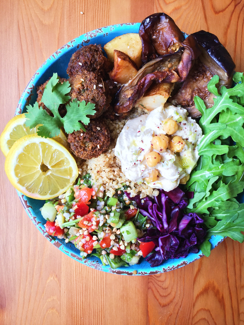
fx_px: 273
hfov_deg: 48.2
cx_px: 122
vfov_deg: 61.7
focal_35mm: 29
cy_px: 162
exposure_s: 1/30
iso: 32
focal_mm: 4.15
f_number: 2.2
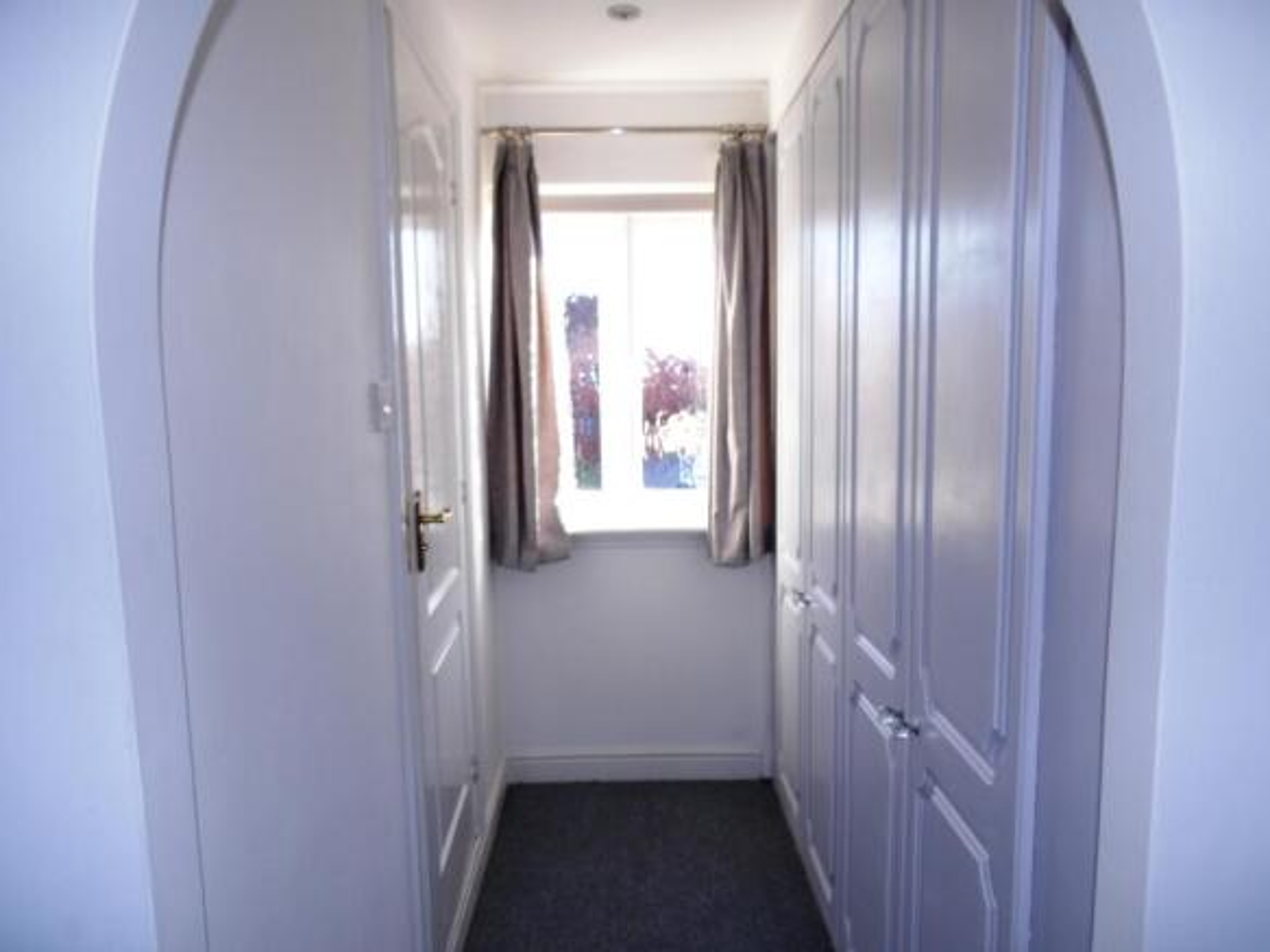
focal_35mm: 24
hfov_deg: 71.6
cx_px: 635
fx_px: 880
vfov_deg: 56.8
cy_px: 476
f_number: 4.1
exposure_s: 1/30
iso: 112
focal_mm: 4.3
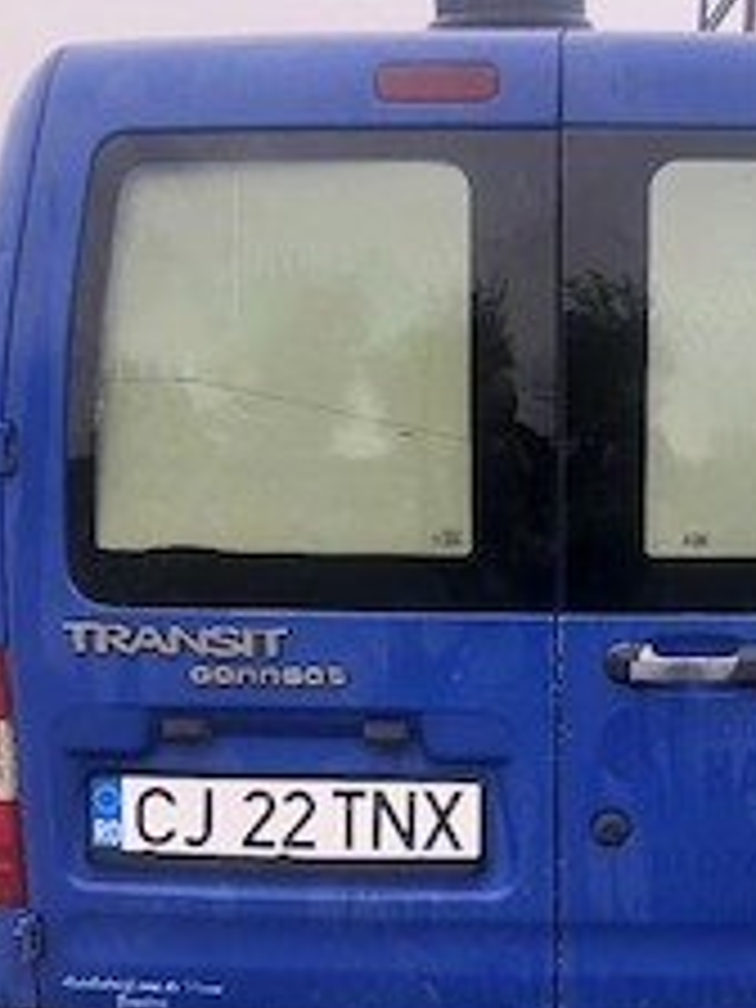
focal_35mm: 50
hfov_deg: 28.7
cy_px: 639
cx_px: 562
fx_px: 1456
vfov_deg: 37.9
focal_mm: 4
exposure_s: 1/278
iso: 20
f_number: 1.8
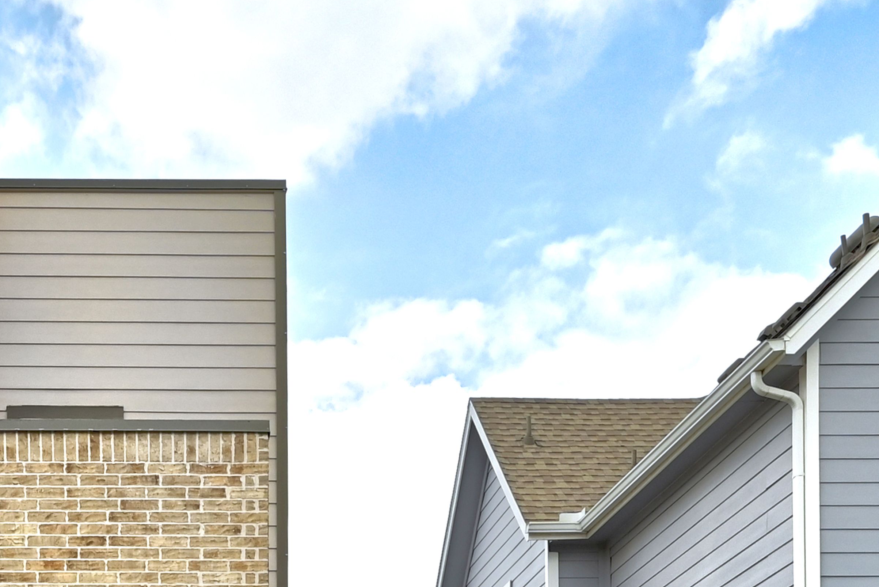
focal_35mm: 35
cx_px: -23
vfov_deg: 32.1
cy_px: 688
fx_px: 855
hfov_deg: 45.0
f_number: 10
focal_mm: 14
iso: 400
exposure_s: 1/160
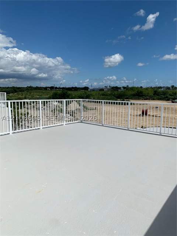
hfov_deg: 53.1
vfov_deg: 67.3
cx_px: 88
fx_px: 177
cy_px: 118
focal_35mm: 26
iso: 25
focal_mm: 4.25
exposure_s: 1/6452
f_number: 1.8
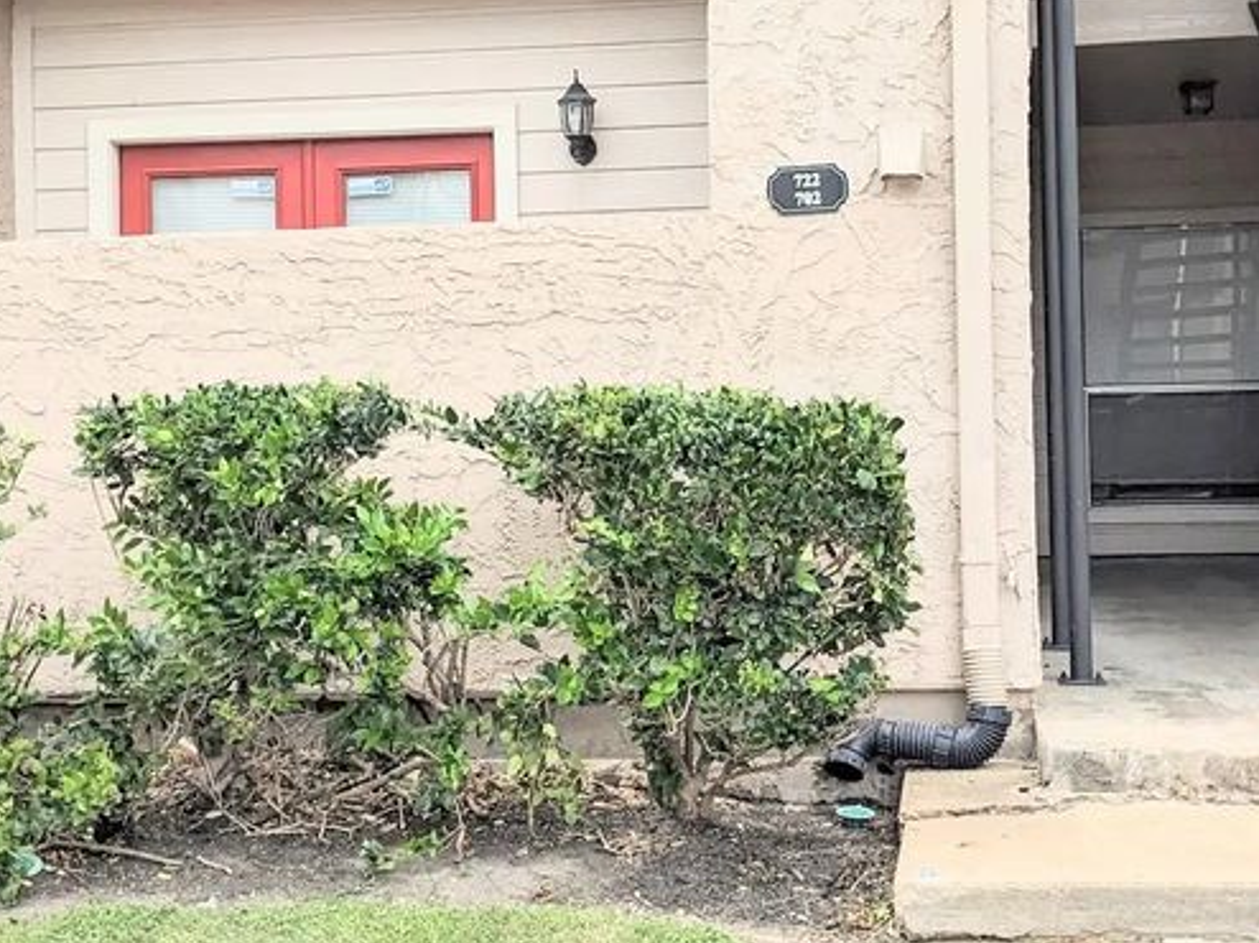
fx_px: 2036
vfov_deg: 26.0
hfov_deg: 34.4
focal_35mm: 56
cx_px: 635
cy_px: 352
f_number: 1.73
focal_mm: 4.38
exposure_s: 1/3906
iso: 68
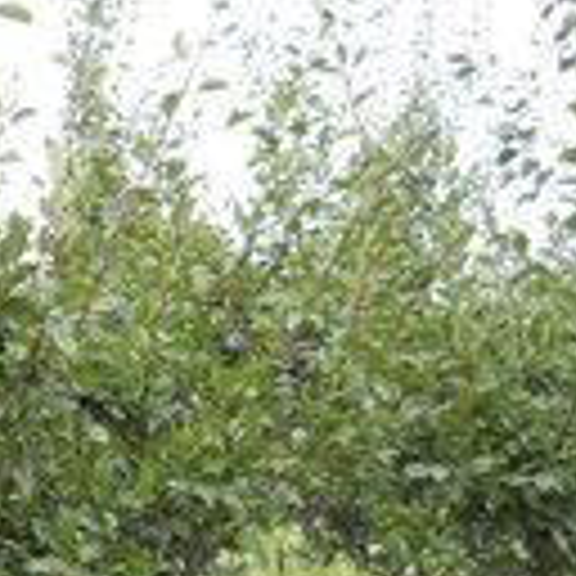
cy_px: 439
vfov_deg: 17.5
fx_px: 1864
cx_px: -194
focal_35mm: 99
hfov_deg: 16.5
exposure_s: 1/160
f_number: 3.1
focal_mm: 6.72
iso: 80
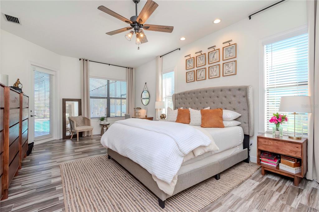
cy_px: 106
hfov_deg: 100.4
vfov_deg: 77.3
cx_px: 160
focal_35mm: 15
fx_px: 133
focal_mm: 10
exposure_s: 1/100
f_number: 8
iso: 500
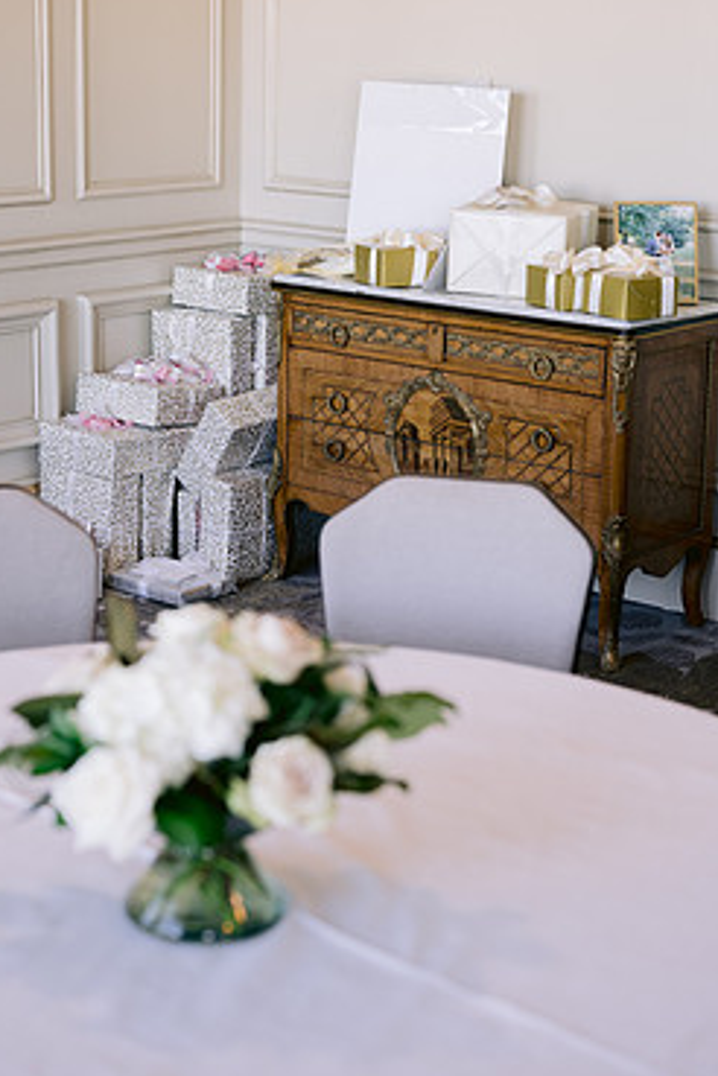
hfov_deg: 22.3
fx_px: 1825
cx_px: 350
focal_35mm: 61
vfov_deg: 32.8
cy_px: 437
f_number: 2.8
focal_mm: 50
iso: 400
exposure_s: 1/200
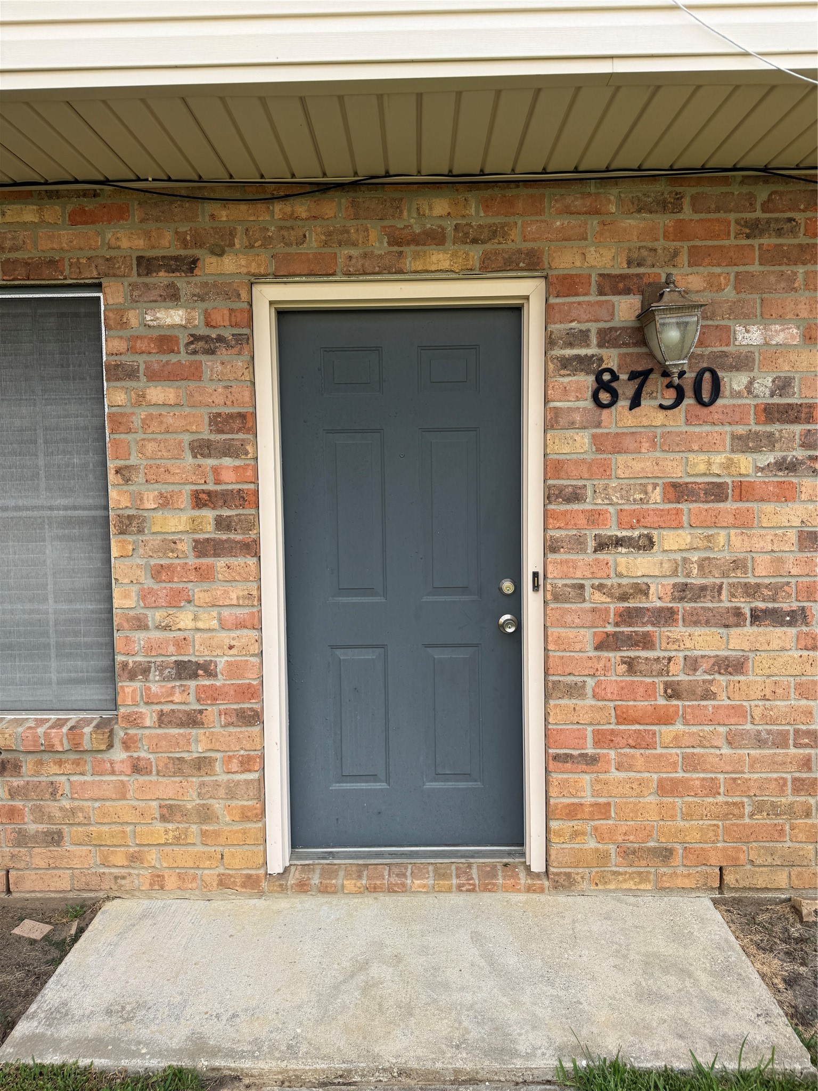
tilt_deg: -4.6
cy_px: 546
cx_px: 409
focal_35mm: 24
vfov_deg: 71.6
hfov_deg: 56.8
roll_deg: +0.0
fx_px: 756
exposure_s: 1/1410
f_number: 1.78
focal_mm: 6.76
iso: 80
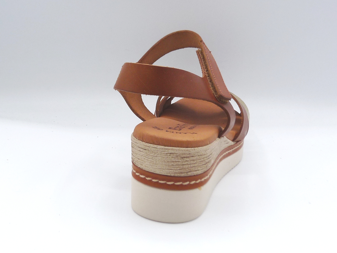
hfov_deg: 38.2
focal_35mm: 50
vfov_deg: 29.1
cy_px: 126
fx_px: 487
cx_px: 168
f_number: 4.5
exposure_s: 1/250
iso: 100
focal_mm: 4.9
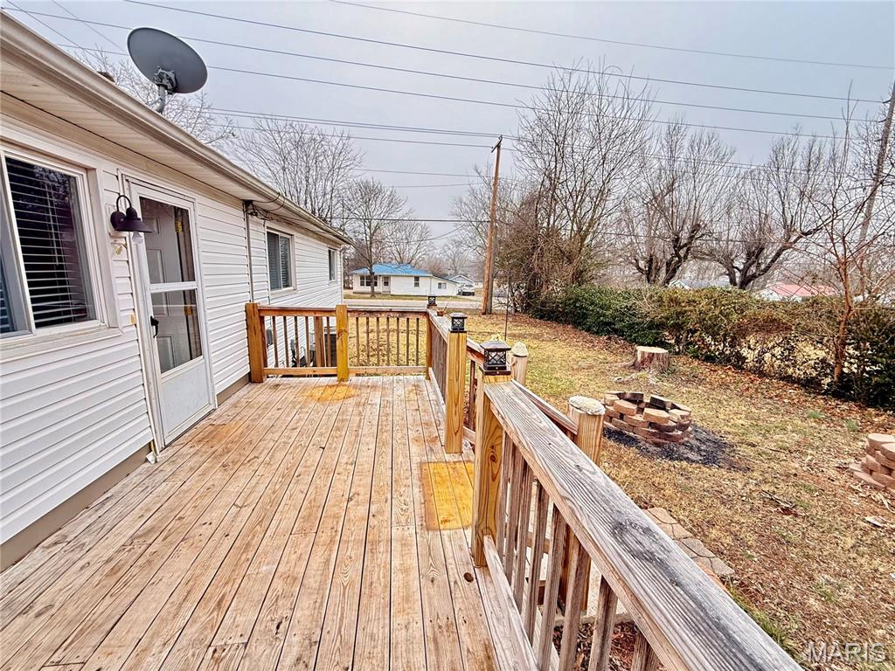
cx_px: 448
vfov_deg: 85.7
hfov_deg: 102.1
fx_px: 362
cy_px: 336
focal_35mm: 14
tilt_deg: -9.4
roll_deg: -1.0
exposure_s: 1/99
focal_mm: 2.22
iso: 100
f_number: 2.2
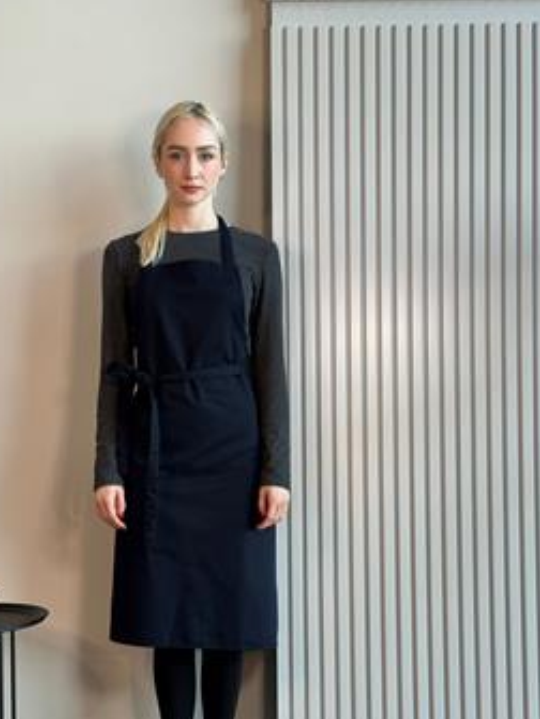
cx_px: 234
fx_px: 1227
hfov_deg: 24.8
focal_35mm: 59
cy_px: 423
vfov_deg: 32.6
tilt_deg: -2.1
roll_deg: +0.9
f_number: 1.78
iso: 50
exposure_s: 1/50
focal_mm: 6.86
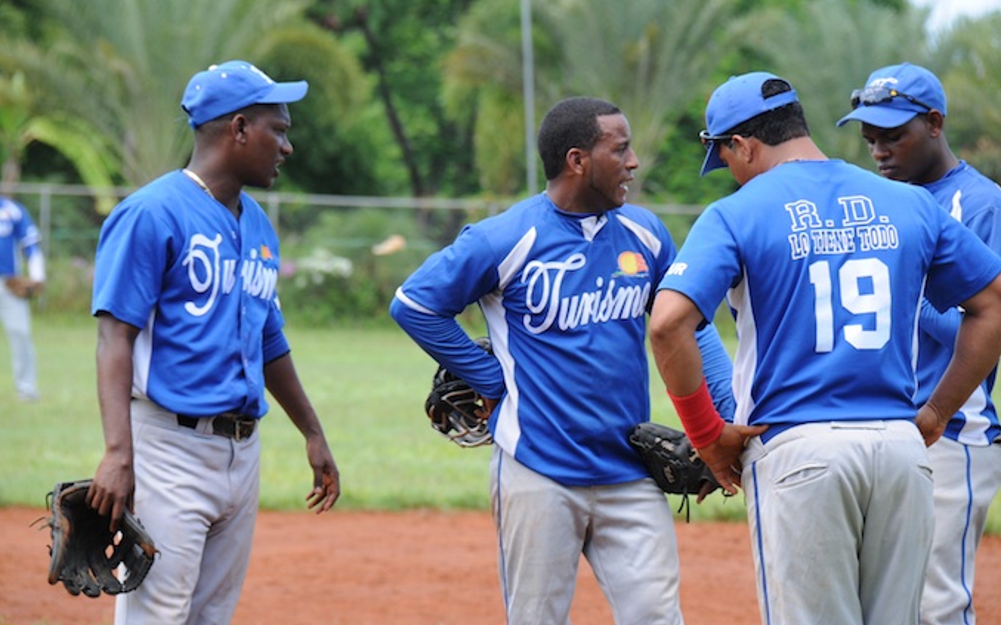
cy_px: 307
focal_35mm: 322
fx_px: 8784
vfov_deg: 4.1
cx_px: 501
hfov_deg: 6.5
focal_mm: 210
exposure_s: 1/200
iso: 500
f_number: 7.1
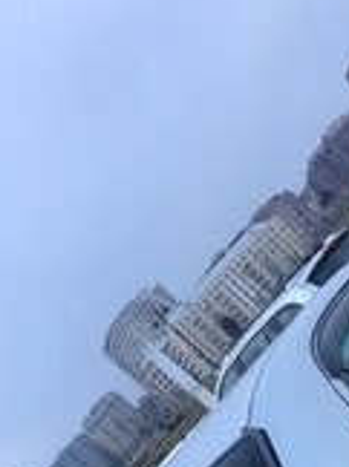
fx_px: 1200
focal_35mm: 89
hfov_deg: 15.7
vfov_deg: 19.8
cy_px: 646
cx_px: 461
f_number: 2.2
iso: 25
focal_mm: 4.15
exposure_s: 1/114
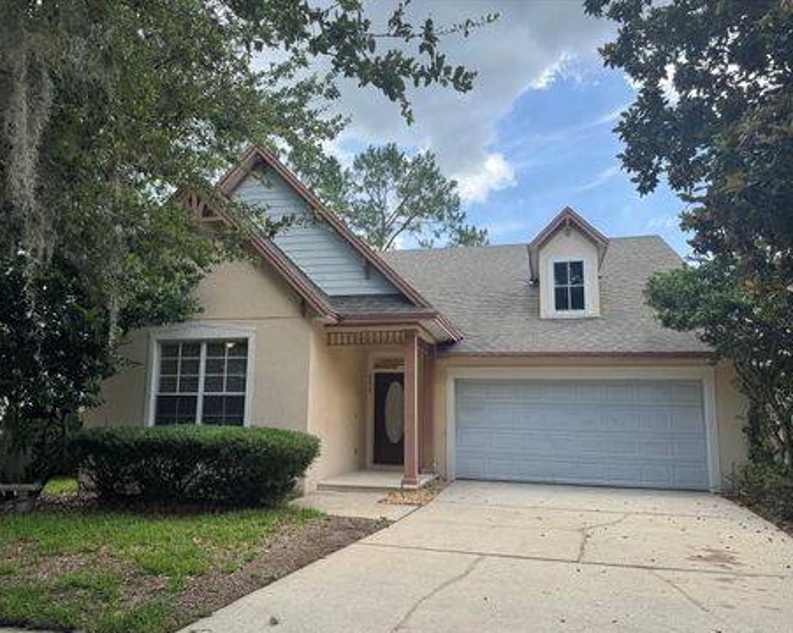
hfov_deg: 66.1
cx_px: 389
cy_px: 323
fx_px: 610
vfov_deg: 54.9
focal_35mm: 26
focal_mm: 6.76
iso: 80
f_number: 1.78
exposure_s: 1/1261
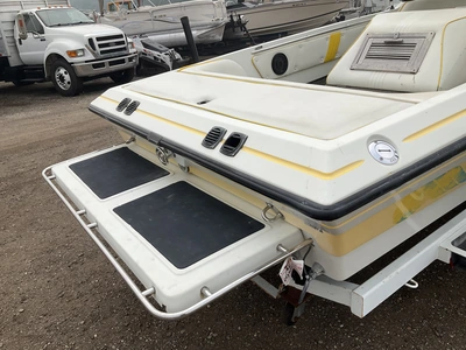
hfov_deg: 61.7
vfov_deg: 48.2
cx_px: 233
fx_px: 390
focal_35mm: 29
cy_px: 175
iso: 25
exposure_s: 1/1912
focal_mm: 3
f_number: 1.8
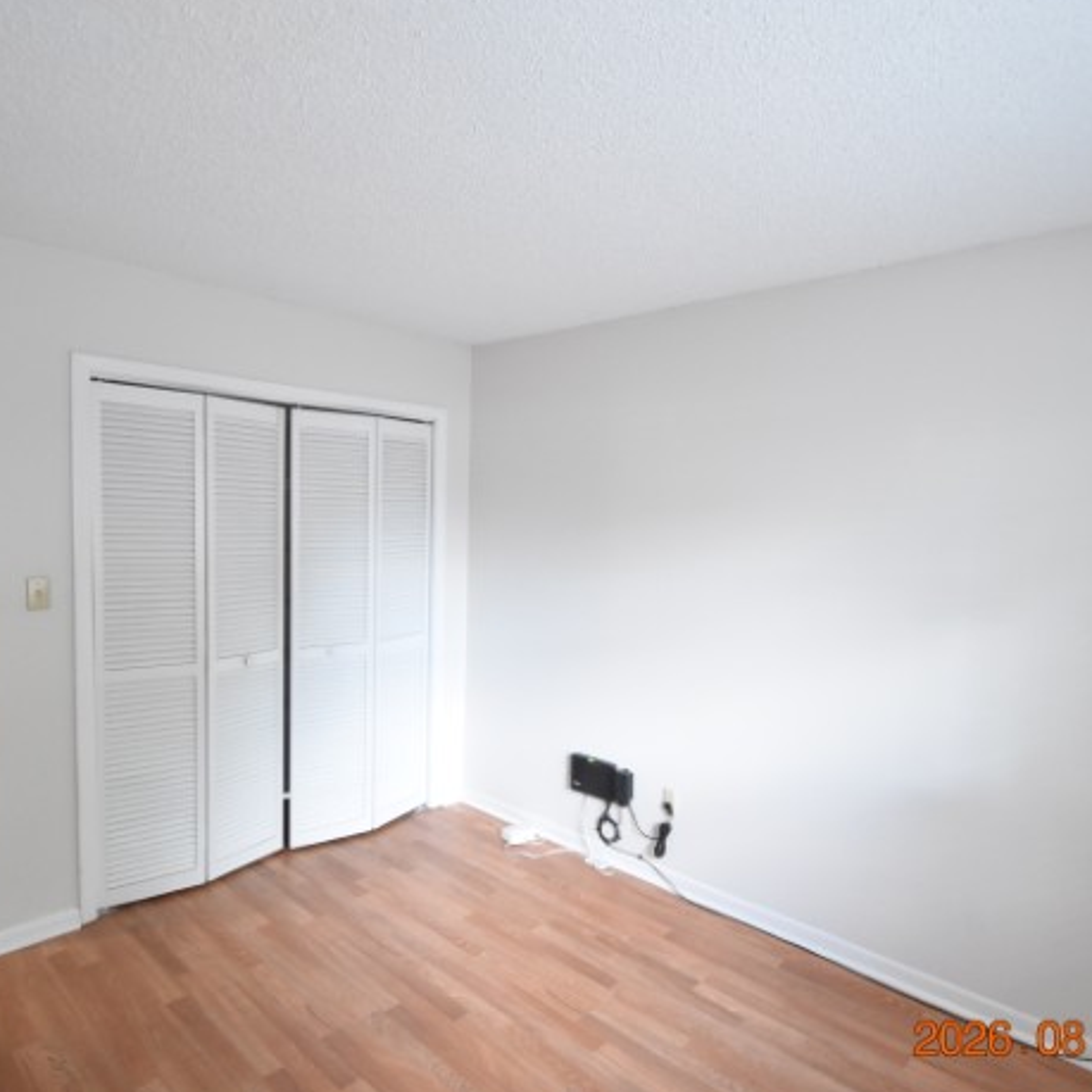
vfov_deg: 74.8
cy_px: 554
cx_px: 600
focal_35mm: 20
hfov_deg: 74.6
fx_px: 714
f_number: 3.5
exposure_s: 1/60
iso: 2800
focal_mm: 10
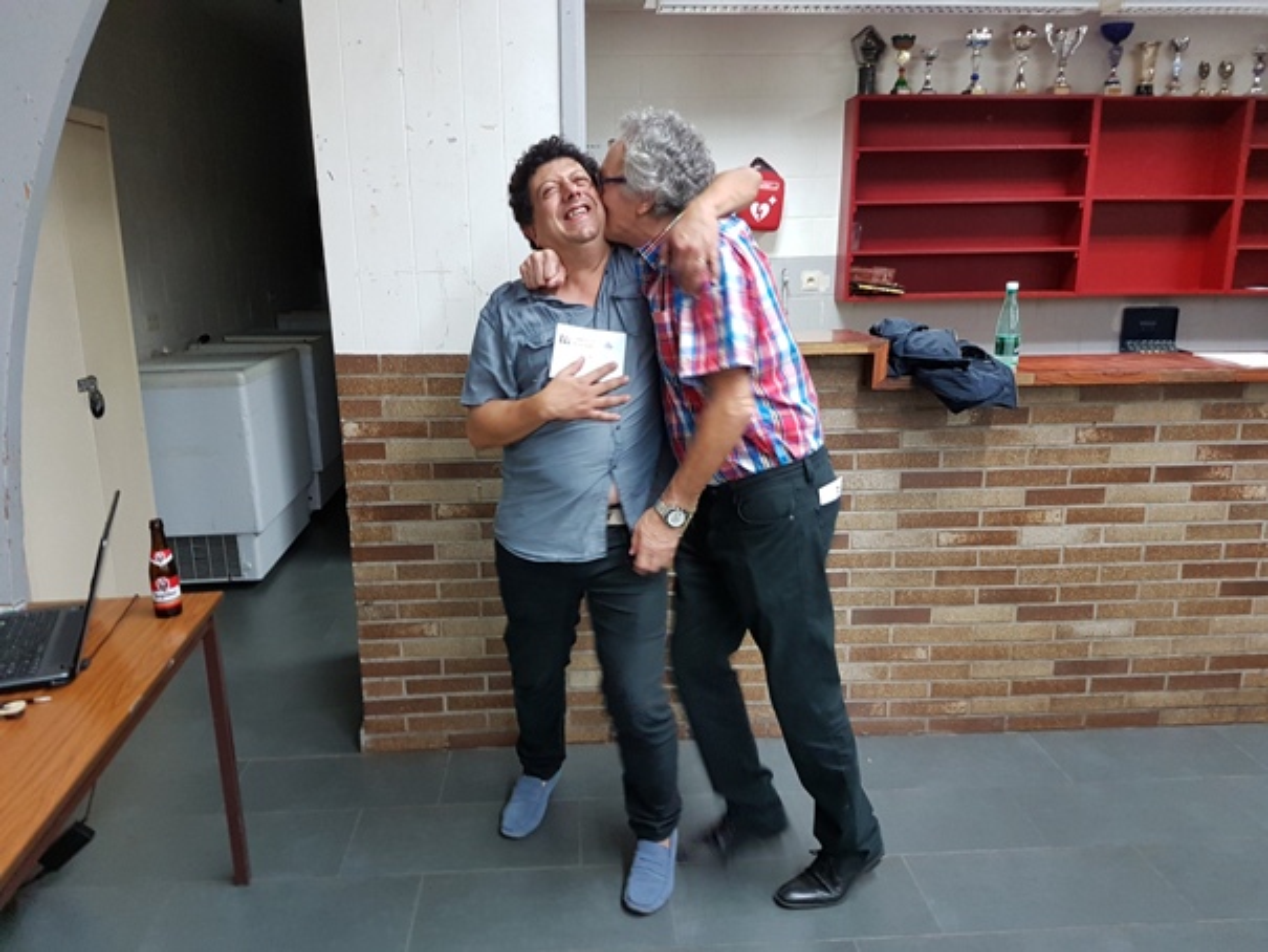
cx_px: 634
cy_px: 476
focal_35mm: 26
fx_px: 953
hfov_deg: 67.3
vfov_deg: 53.1
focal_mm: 4.2
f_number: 1.7
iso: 200
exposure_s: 1/25
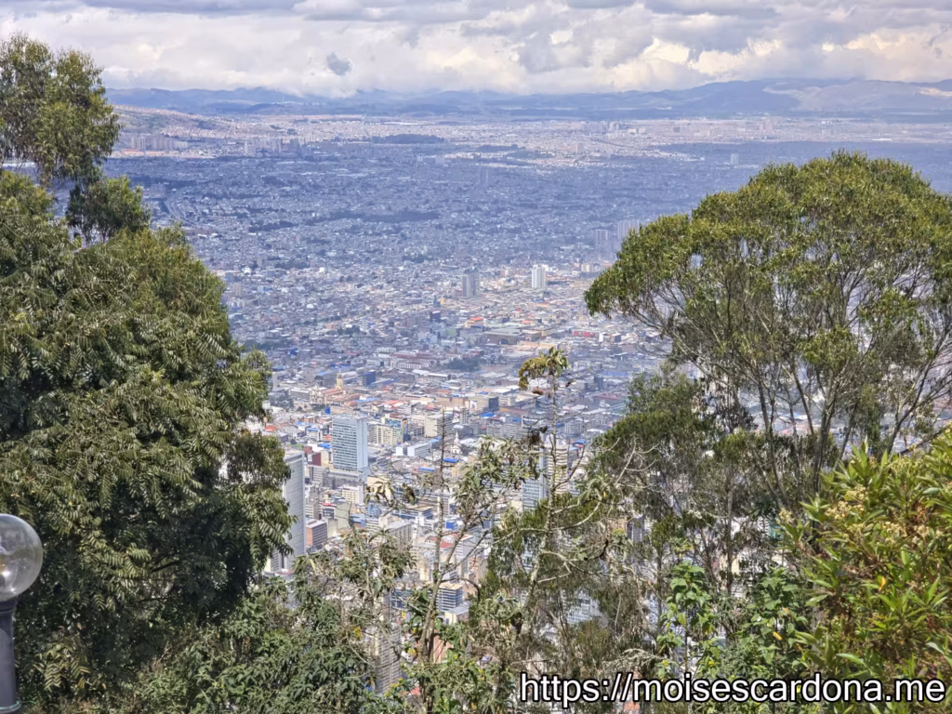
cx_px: 476
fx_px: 1898
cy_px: 357
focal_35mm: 69
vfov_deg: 21.3
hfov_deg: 28.2
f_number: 2.4
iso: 50
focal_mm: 7.9
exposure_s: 1/1859
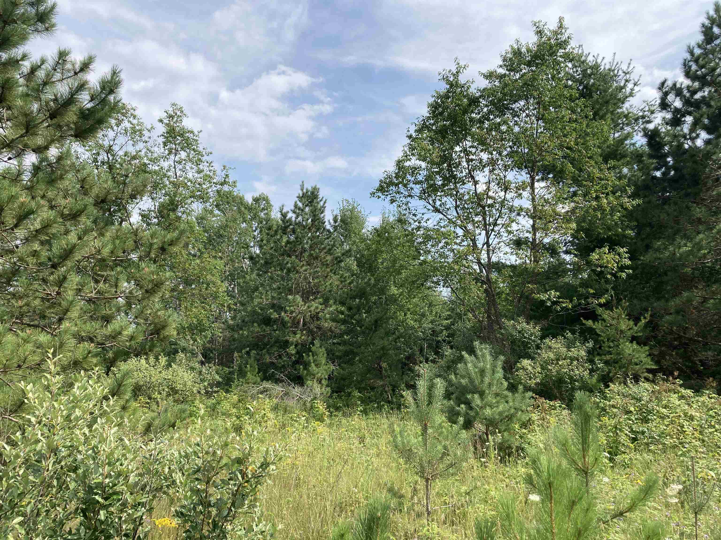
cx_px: 360
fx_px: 583
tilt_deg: +10.1
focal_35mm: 28
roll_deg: -1.0
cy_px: 270
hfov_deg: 63.4
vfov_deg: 49.7
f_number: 1.8
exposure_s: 1/1675
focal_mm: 3.99
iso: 20
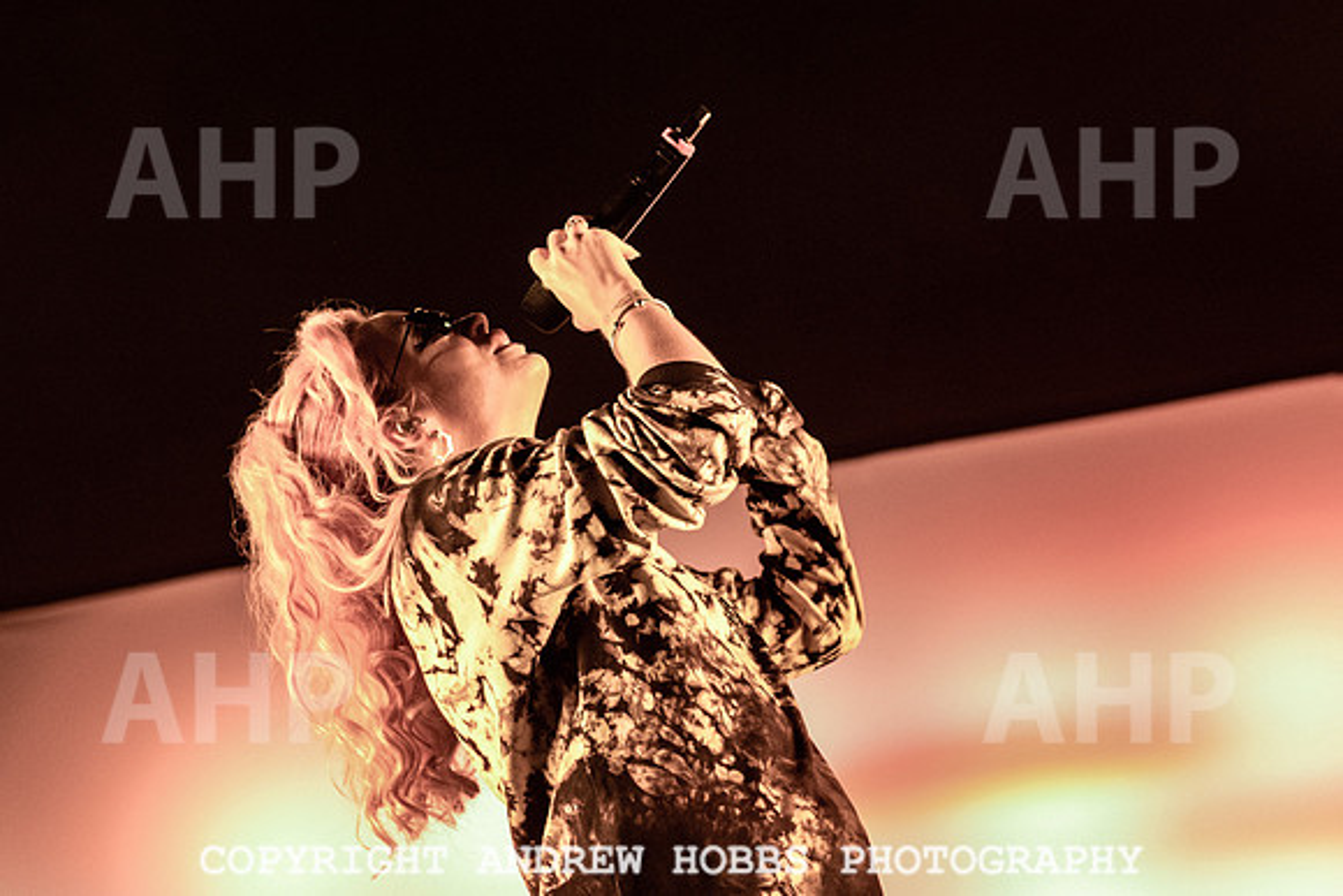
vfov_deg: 13.8
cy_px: 391
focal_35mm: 99
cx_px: 577
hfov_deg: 20.6
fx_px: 3699
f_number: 4
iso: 5000
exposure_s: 1/640
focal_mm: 70
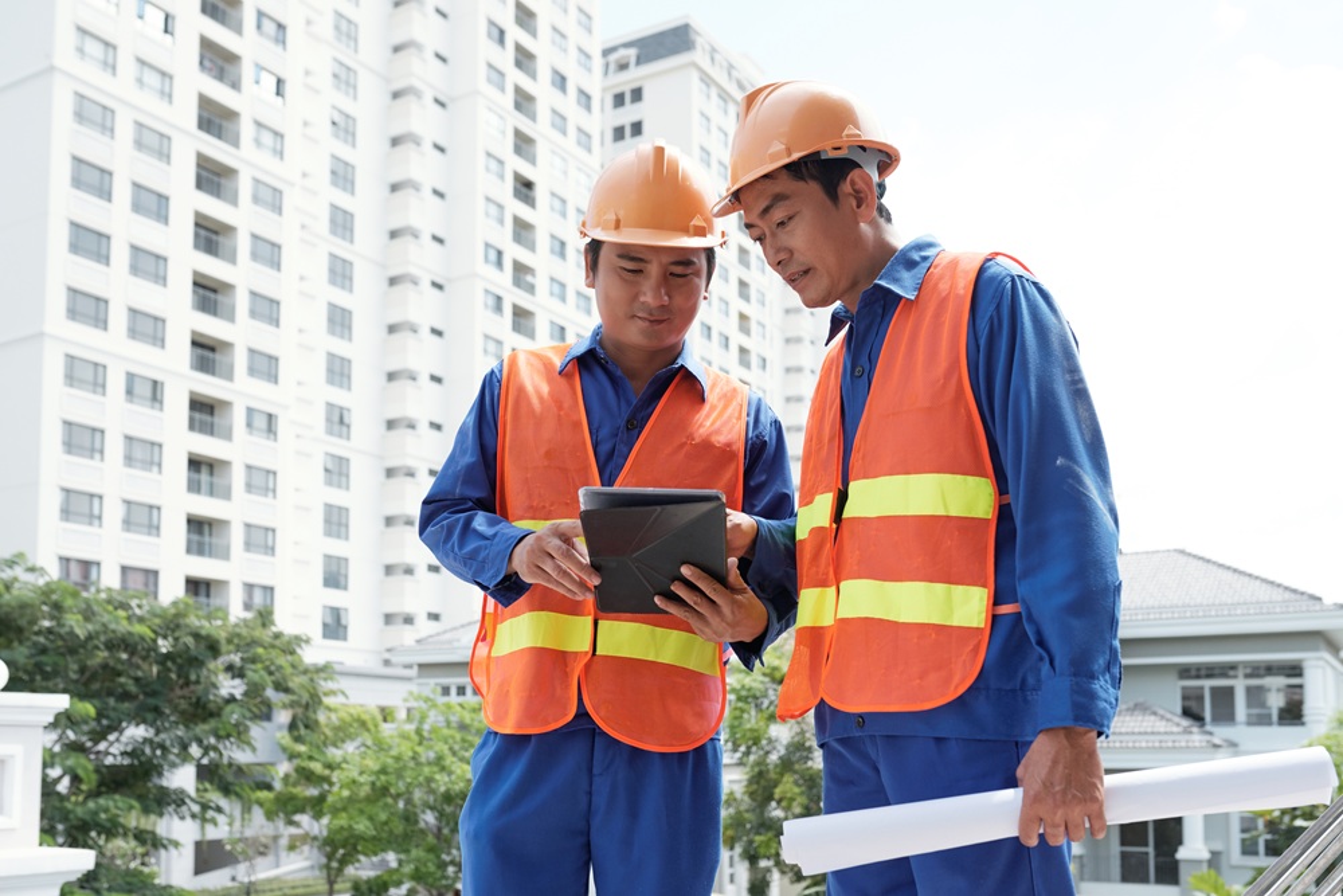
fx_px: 1306
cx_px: 672
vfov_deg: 37.9
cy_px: 448
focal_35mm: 35
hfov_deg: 54.4
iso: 500
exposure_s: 1/2000
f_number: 5
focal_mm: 35
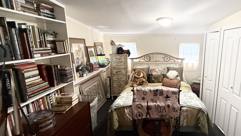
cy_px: 71
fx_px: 134
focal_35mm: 21
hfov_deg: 82.0
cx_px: 153
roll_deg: +0.0
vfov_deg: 53.6
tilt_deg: -10.8
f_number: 2.2
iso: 400
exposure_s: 1/120
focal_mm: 2.22
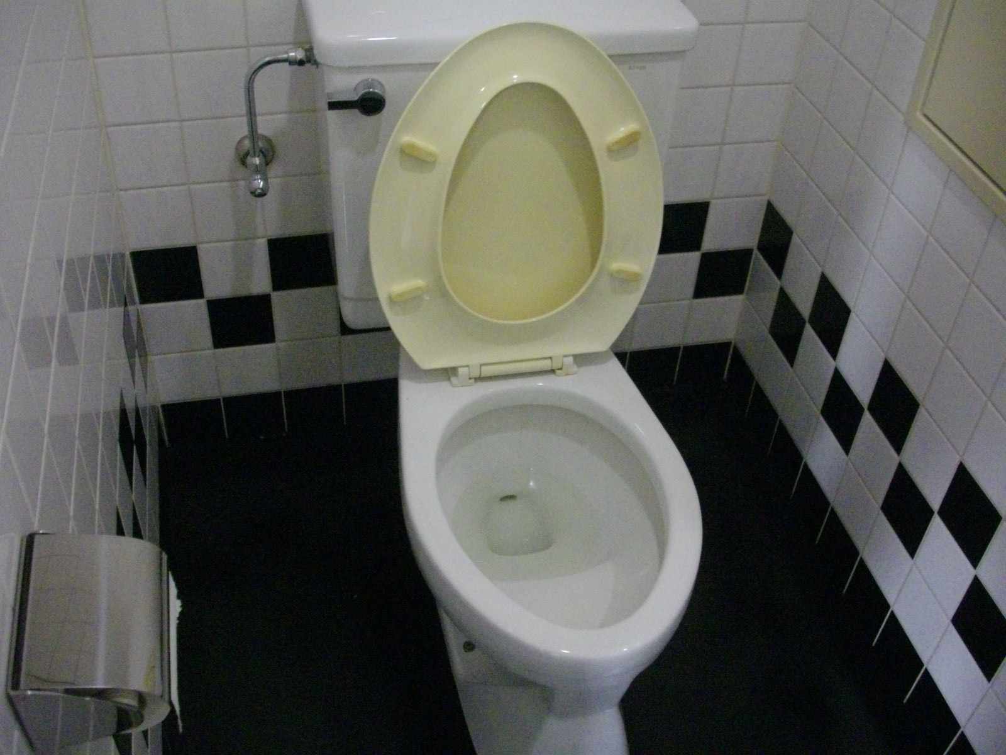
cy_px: 378
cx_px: 503
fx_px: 1075
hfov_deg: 50.1
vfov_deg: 38.7
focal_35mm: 37
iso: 711
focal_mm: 6.2
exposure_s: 1/50
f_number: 2.8
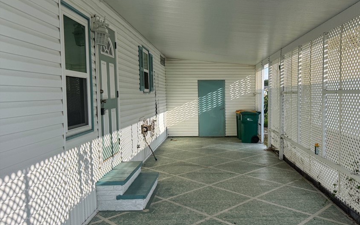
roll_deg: +0.9
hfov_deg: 60.7
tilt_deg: -3.4
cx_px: 218
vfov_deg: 40.6
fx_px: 304
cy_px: 117
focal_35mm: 31
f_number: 1.78
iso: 80
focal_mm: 6.76
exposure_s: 1/1437
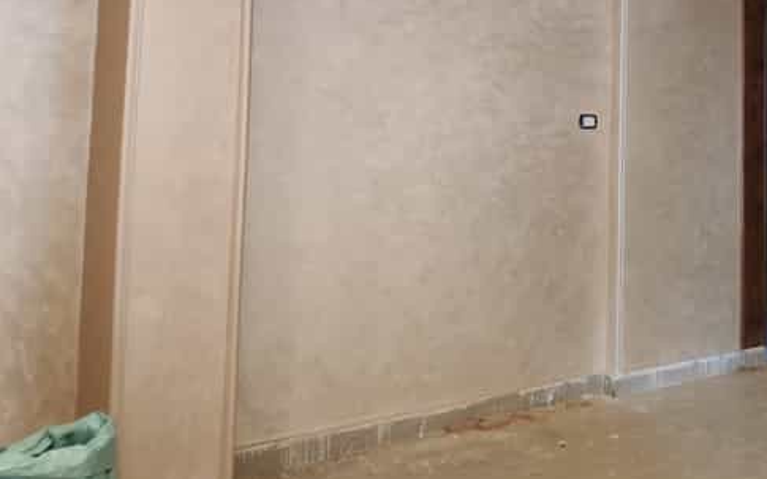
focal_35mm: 35
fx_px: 732
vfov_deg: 34.1
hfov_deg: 52.1
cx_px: 606
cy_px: 40
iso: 721
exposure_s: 1/50
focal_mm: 3.94
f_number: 1.9
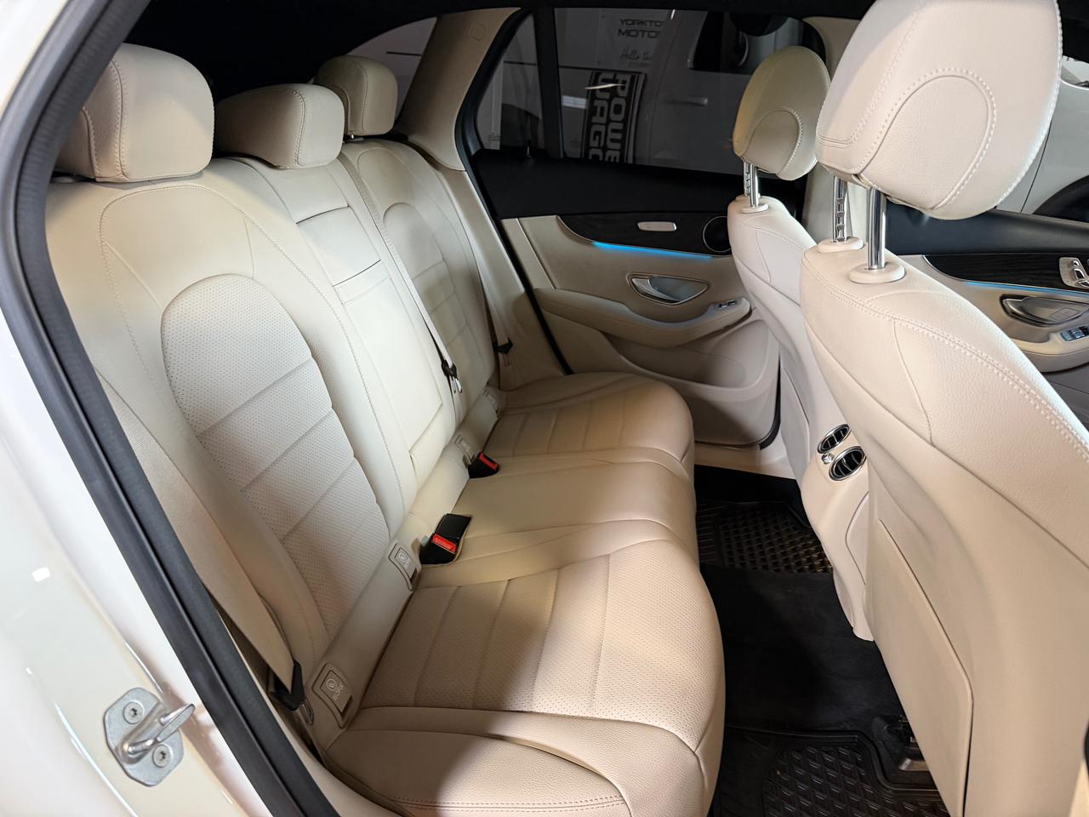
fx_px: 755
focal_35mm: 24
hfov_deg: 71.6
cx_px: 544
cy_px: 408
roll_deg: -3.3
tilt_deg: -21.3
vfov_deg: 56.8
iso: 320
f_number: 1.78
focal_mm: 6.76
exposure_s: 1/50
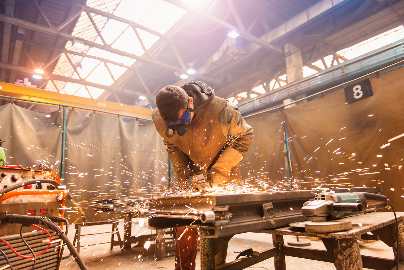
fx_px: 269
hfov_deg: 73.7
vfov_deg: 53.2
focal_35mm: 24
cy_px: 135
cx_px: 202
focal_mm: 24
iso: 1600
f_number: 2.8
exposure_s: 1/200
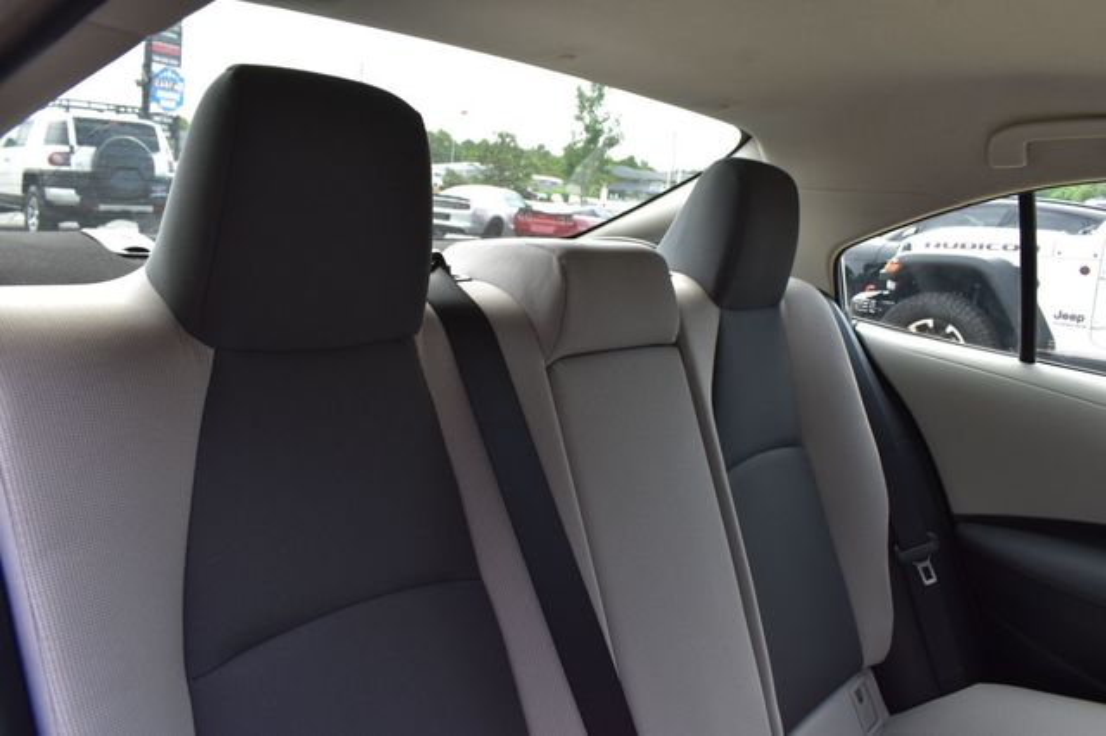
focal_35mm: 27
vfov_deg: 47.9
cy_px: 368
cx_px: 553
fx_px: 829
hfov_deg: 67.4
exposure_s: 1/125
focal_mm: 18
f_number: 9
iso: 400
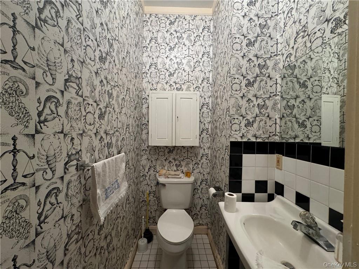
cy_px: 134
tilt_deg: -0.6
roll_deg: -0.8
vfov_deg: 85.7
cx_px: 180
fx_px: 145
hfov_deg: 102.1
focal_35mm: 14
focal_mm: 2.22
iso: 400
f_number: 2.2
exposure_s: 1/60
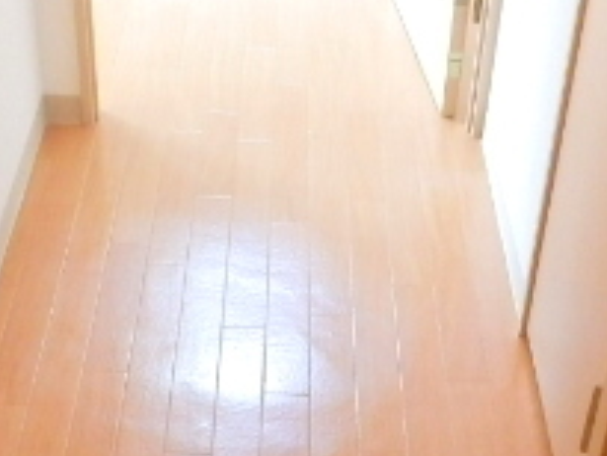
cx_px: 264
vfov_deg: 18.0
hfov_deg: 26.0
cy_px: 643
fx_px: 1316
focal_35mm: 75
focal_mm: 4.2
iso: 640
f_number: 3
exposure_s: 1/40
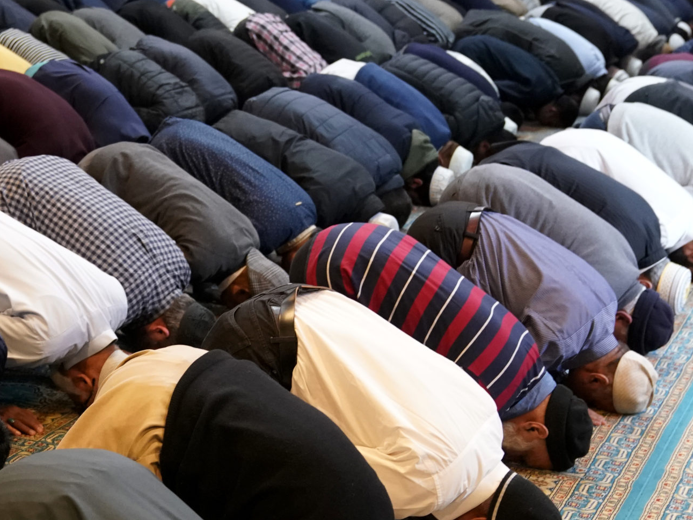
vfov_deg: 23.8
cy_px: 388
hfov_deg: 31.3
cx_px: 208
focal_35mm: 61
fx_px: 1221
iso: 5000
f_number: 3.5
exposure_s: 1/250
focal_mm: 32
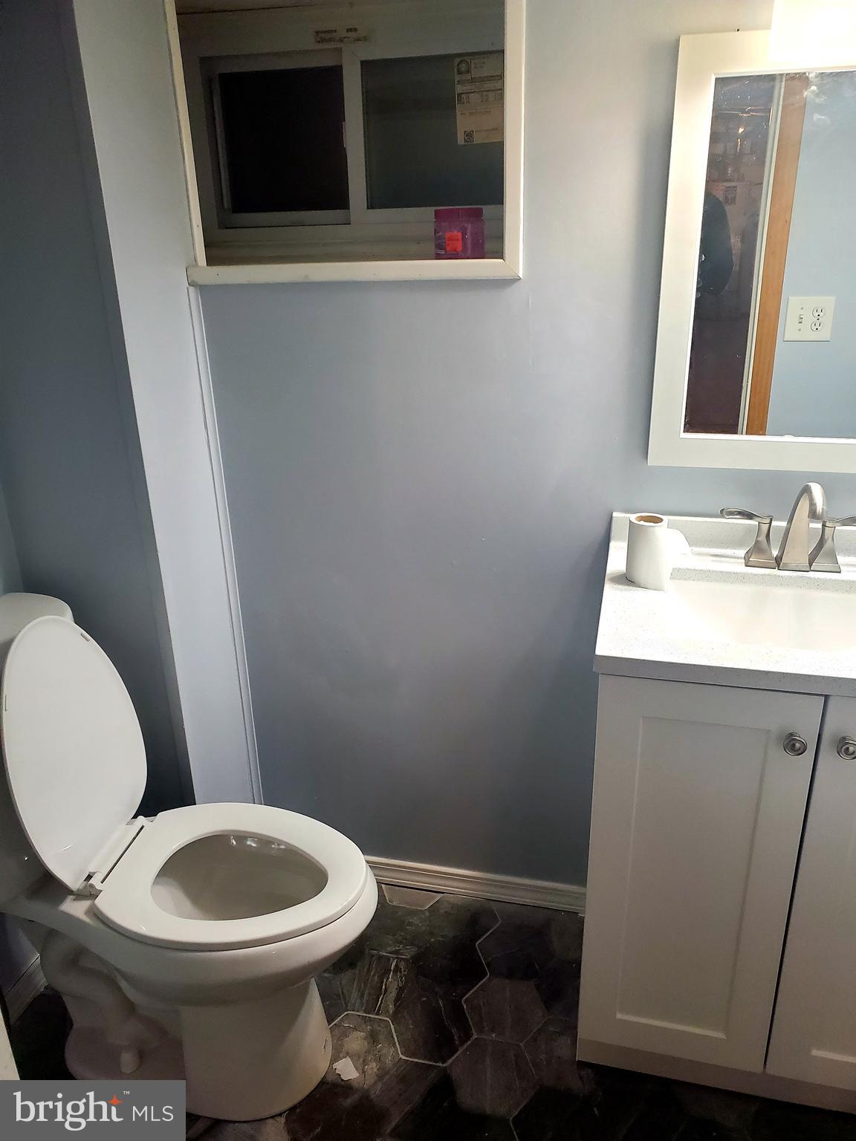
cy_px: 570
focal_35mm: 26
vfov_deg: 67.3
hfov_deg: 53.1
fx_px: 857
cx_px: 428
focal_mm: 4.3
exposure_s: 1/120
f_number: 2.4
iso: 250
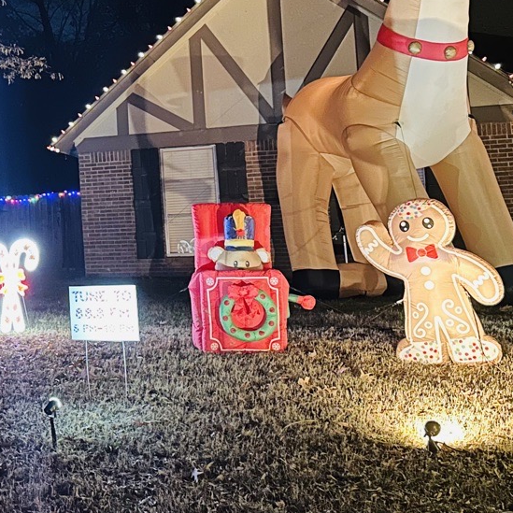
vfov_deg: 29.3
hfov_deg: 26.3
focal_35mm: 58
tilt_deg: +4.6
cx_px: -103
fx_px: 972
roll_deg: +1.6
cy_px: 169
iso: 1250
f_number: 1.78
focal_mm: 6.86
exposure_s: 1/11
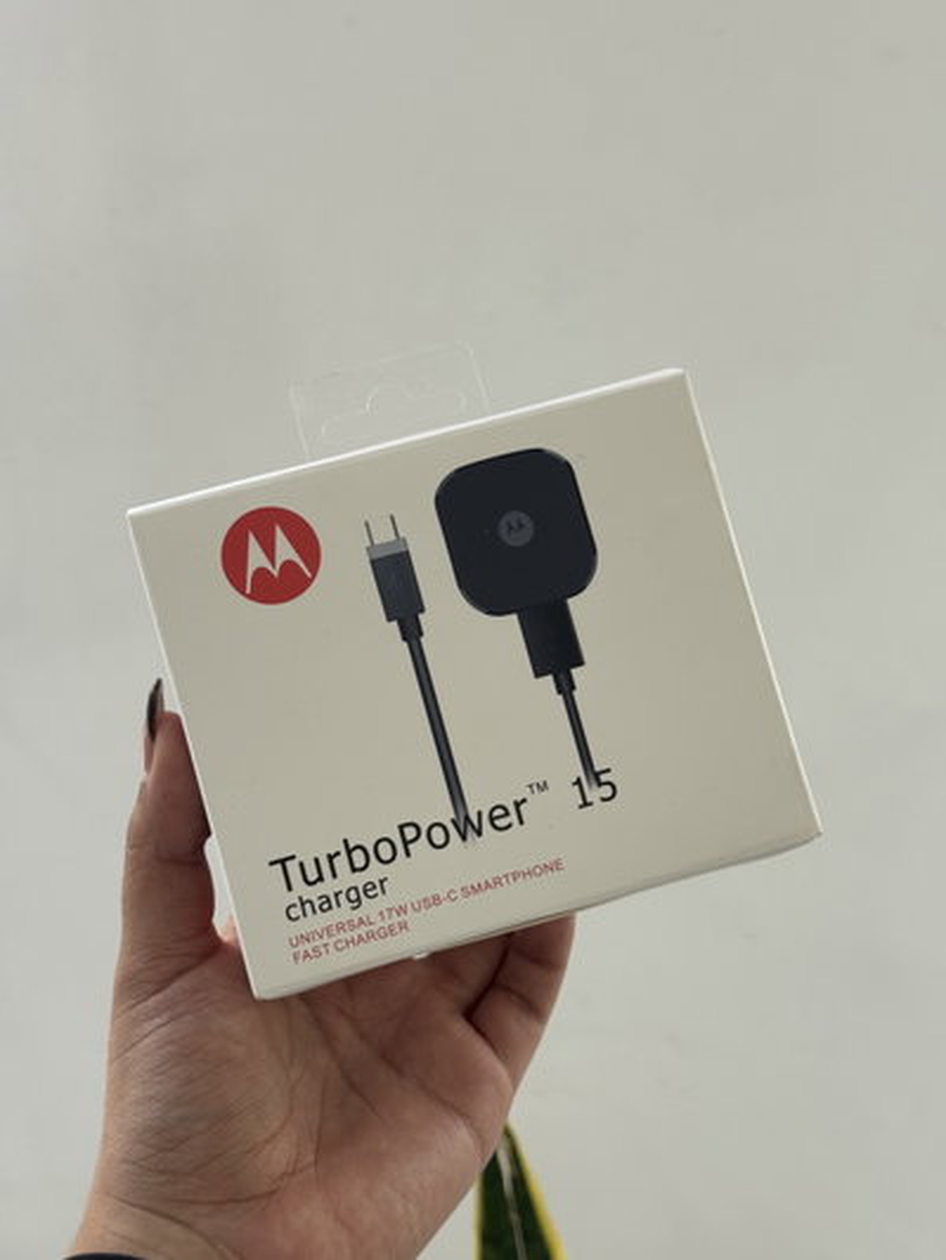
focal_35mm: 48
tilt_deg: -39.9
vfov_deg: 39.6
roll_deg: -6.3
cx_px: 473
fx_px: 1748
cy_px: 630
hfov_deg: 30.3
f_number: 1.78
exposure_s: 1/231
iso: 64
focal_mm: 6.76
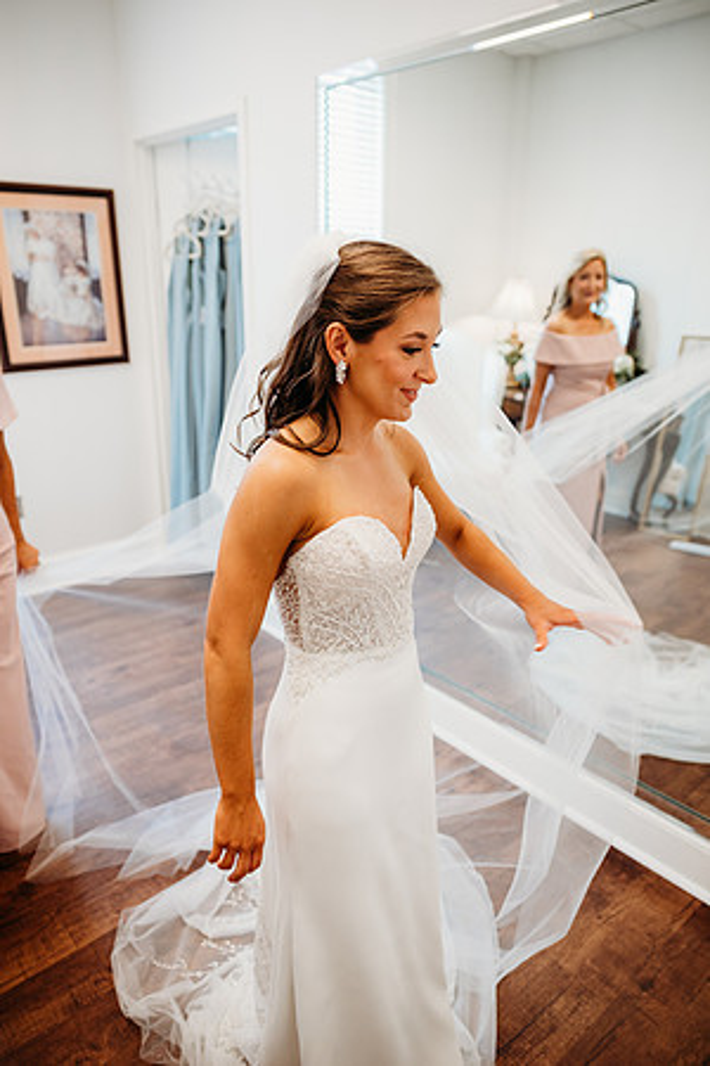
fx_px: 710
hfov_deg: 53.1
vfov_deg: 73.7
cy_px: 533
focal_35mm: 24
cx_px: 355
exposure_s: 1/160
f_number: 2.5
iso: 320
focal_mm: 24
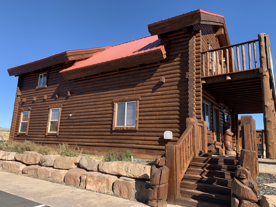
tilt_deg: +11.2
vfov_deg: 53.1
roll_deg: -3.0
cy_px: 104
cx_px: 138
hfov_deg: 67.3
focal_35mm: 26
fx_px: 207
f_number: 1.8
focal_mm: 4.25
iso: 25
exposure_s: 1/919
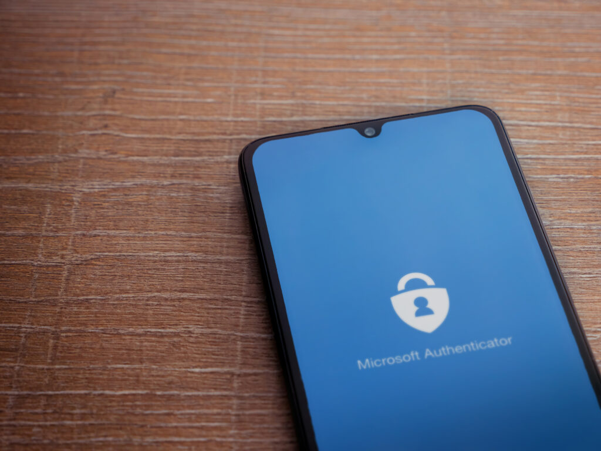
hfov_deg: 27.8
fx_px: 1215
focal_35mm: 70
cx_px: 300
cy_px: 226
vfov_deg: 21.0
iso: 400
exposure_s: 1/200
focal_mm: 35
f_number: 4
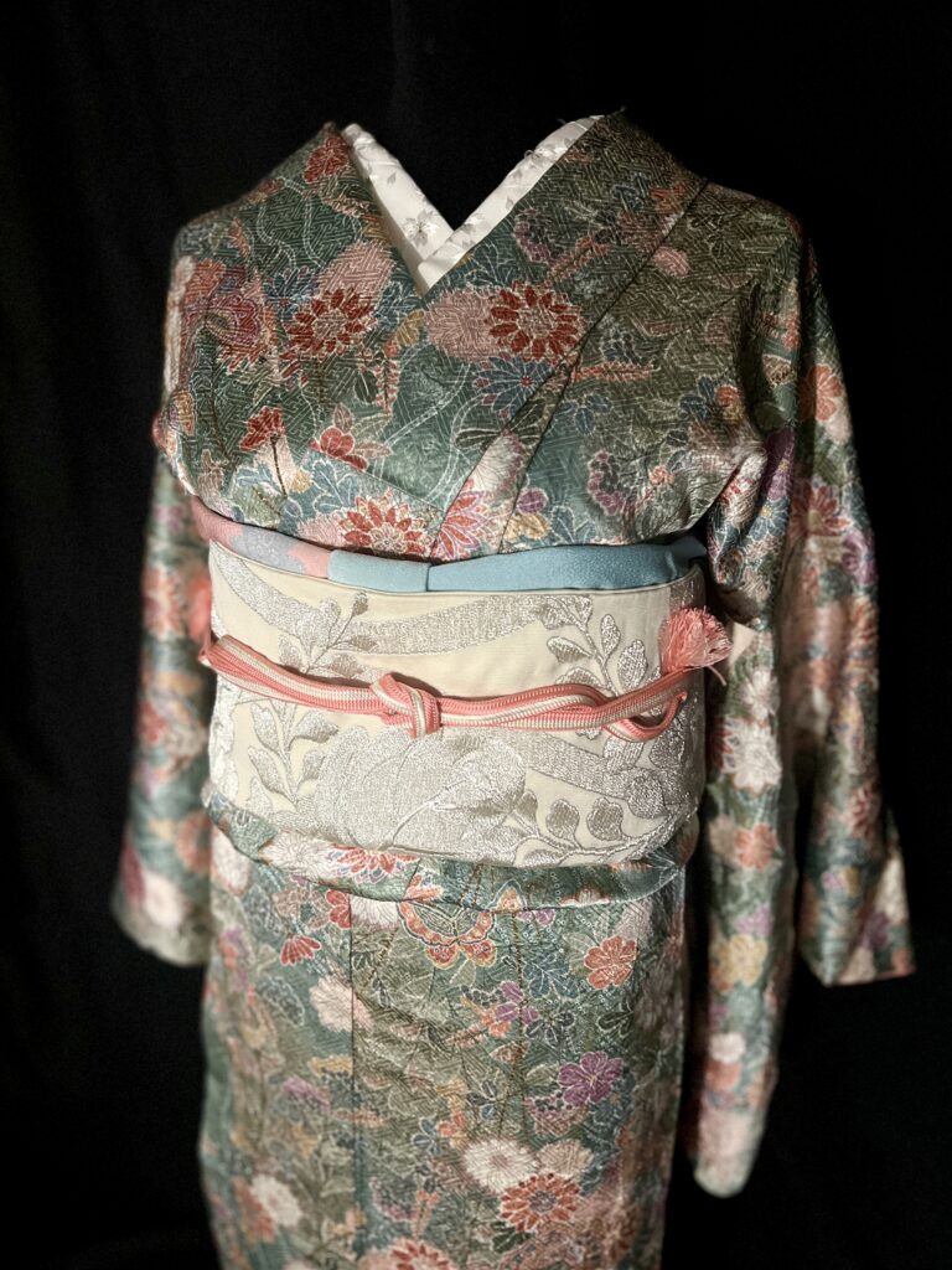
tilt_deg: -23.7
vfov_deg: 67.3
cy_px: 635
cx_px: 476
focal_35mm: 26
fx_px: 953
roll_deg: -1.0
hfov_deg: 53.1
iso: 640
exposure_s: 1/40
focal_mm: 5.7
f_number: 1.5
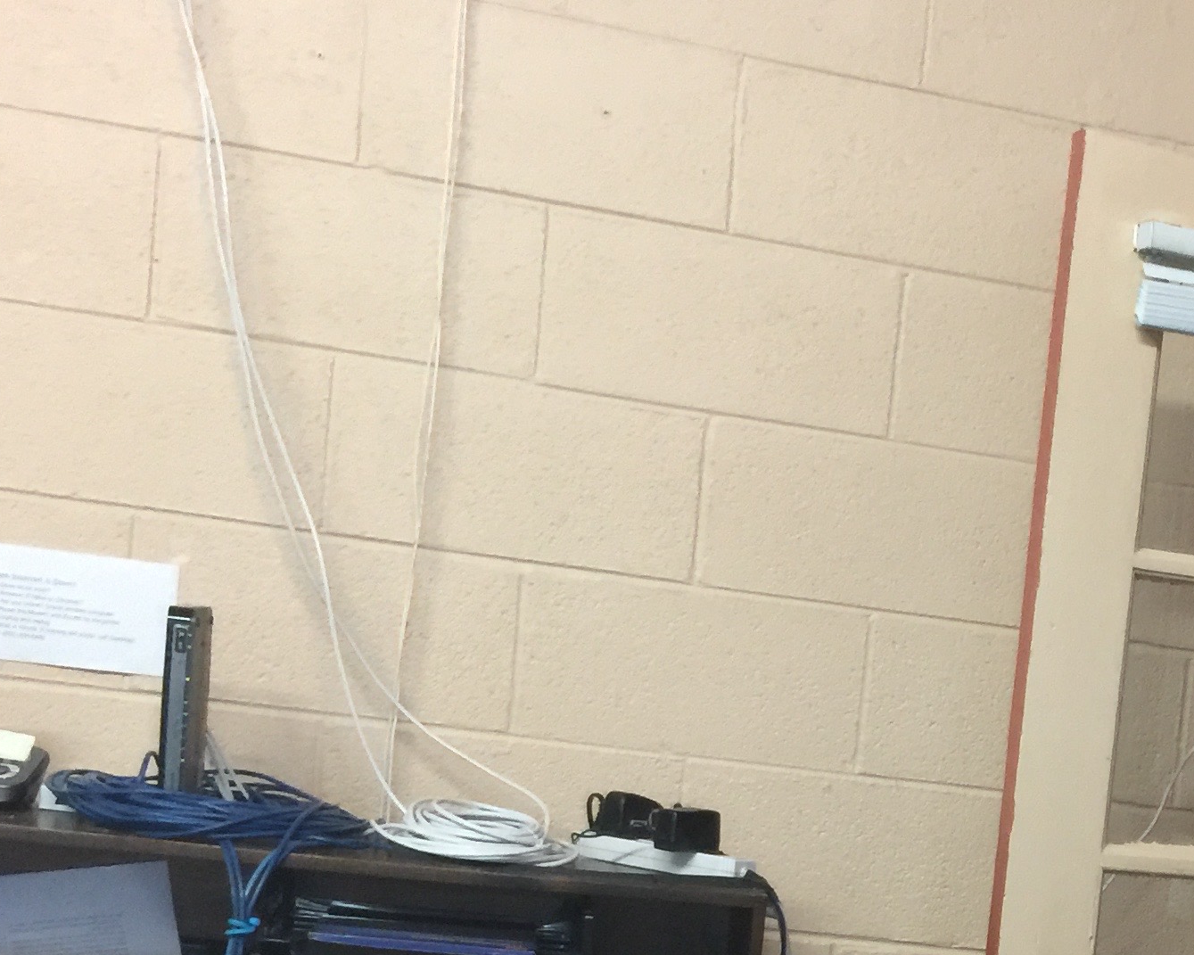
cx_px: 1328
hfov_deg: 25.4
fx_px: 2438
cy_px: 1034
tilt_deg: -7.5
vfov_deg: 21.1
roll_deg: -8.0
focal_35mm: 69
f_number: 2.2
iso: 100
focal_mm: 4.15
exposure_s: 1/15
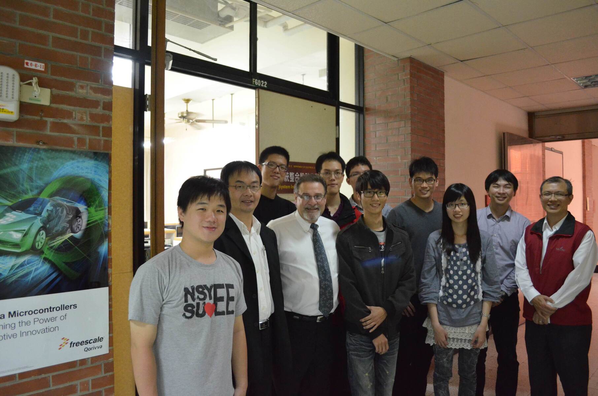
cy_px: 198
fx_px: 448
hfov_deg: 67.5
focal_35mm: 27
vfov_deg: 47.7
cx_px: 299
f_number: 4
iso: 3200
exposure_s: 1/60
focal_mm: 18
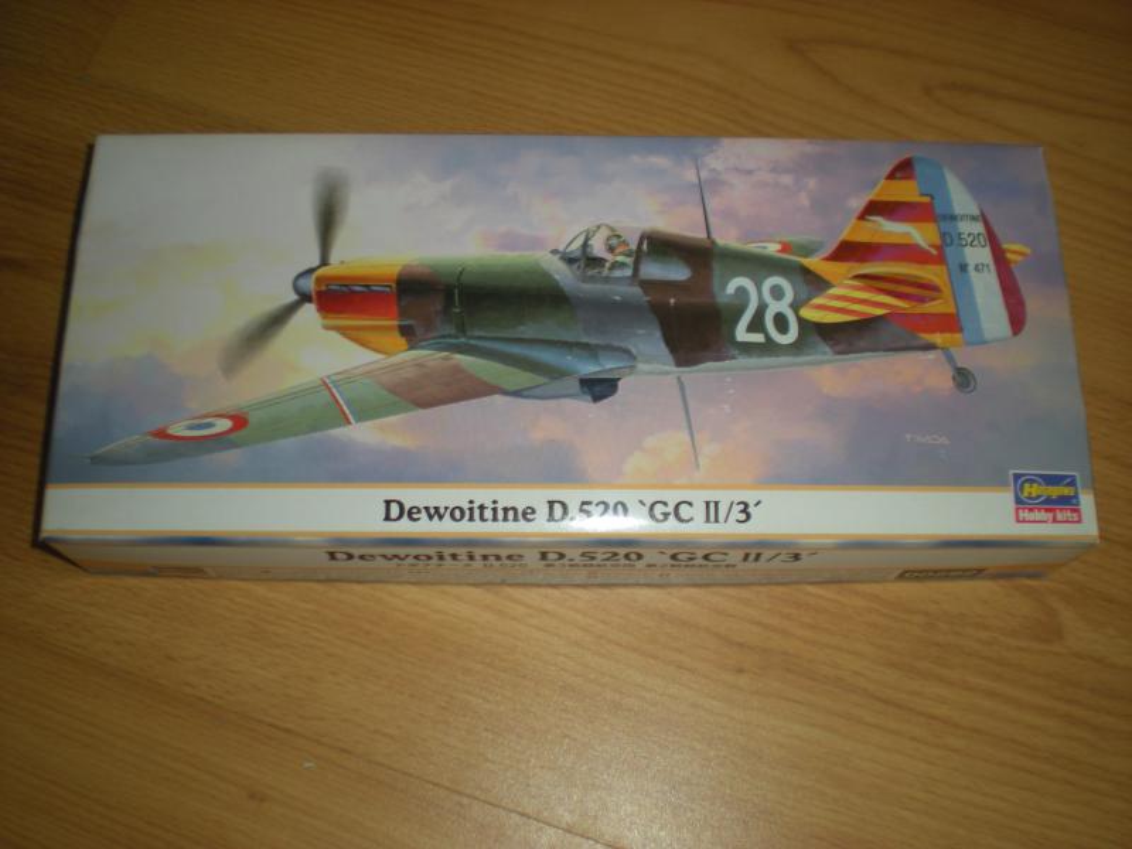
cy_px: 424
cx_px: 566
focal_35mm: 38
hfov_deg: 49.0
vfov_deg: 37.7
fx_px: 1243
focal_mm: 6.3
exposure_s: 1/30
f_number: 3.1
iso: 64
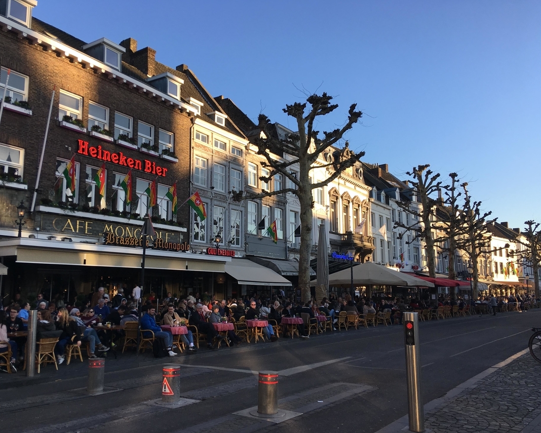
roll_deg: -0.3
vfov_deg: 47.1
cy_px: 219
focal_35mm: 31
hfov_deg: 57.1
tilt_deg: +9.7
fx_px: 496
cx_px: 255
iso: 25
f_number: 2.2
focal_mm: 4.15
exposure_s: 1/487
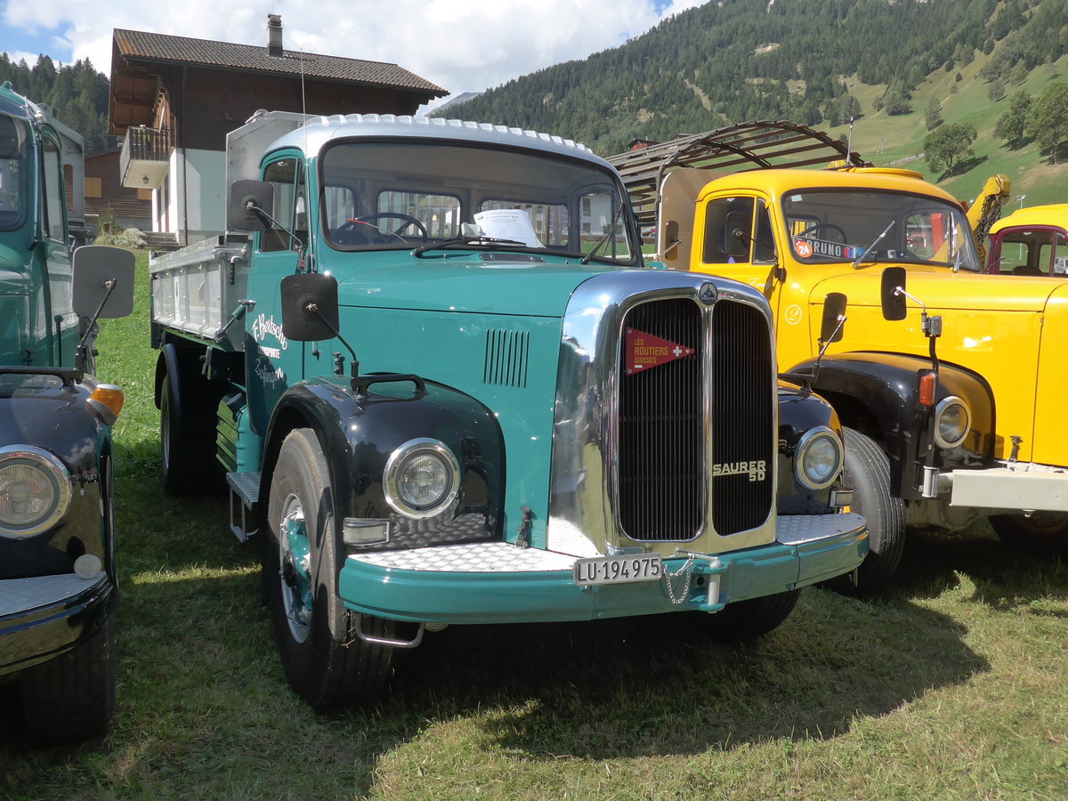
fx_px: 895
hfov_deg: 61.7
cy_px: 400
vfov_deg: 48.2
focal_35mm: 29
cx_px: 534
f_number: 4
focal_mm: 6
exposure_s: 1/640
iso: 160
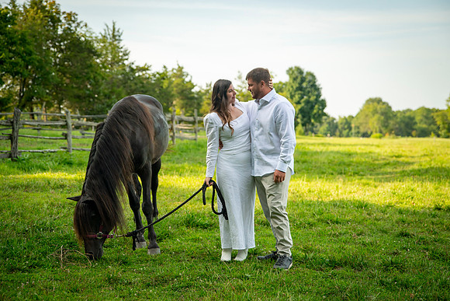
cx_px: 228
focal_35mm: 66
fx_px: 828
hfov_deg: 30.4
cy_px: 147
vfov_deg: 20.6
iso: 400
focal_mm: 58
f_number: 2.8
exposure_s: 1/3200
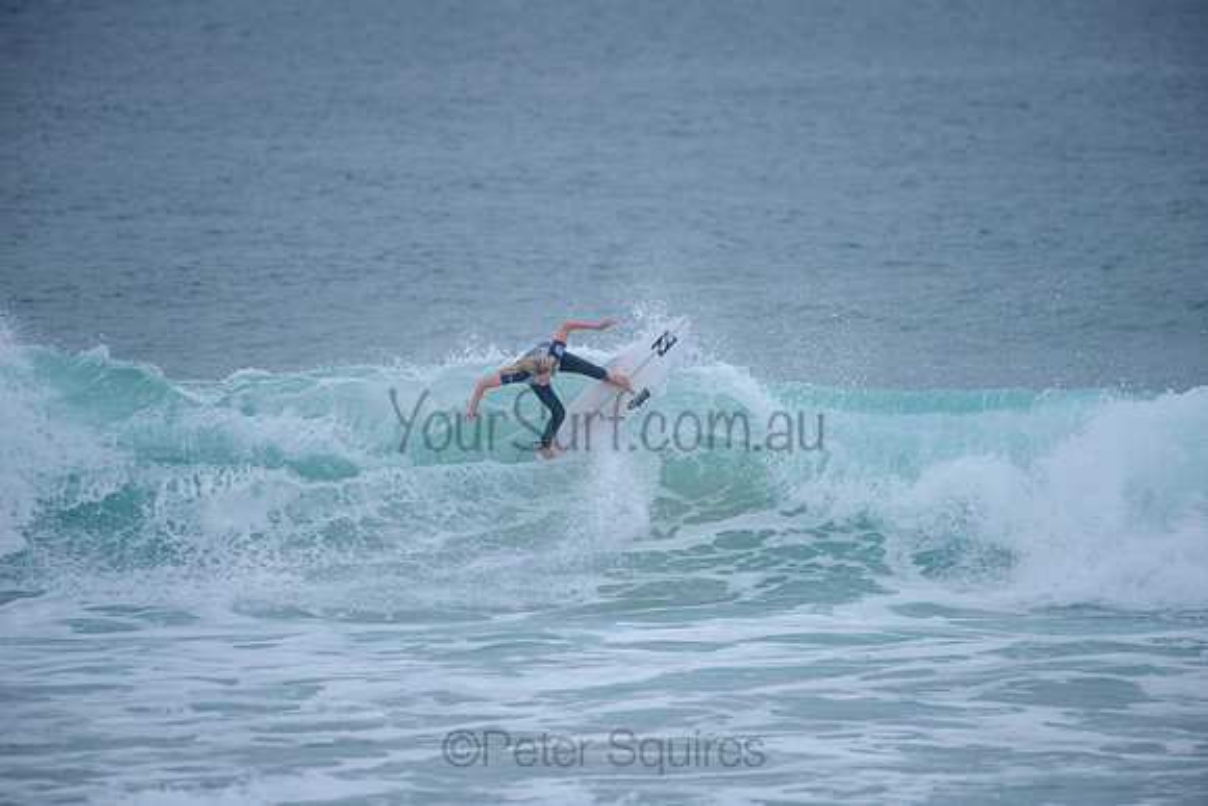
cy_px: 403
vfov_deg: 2.8
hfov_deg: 4.1
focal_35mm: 500
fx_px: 16781
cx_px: 604
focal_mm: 500
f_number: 5.6
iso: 360
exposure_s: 1/2000
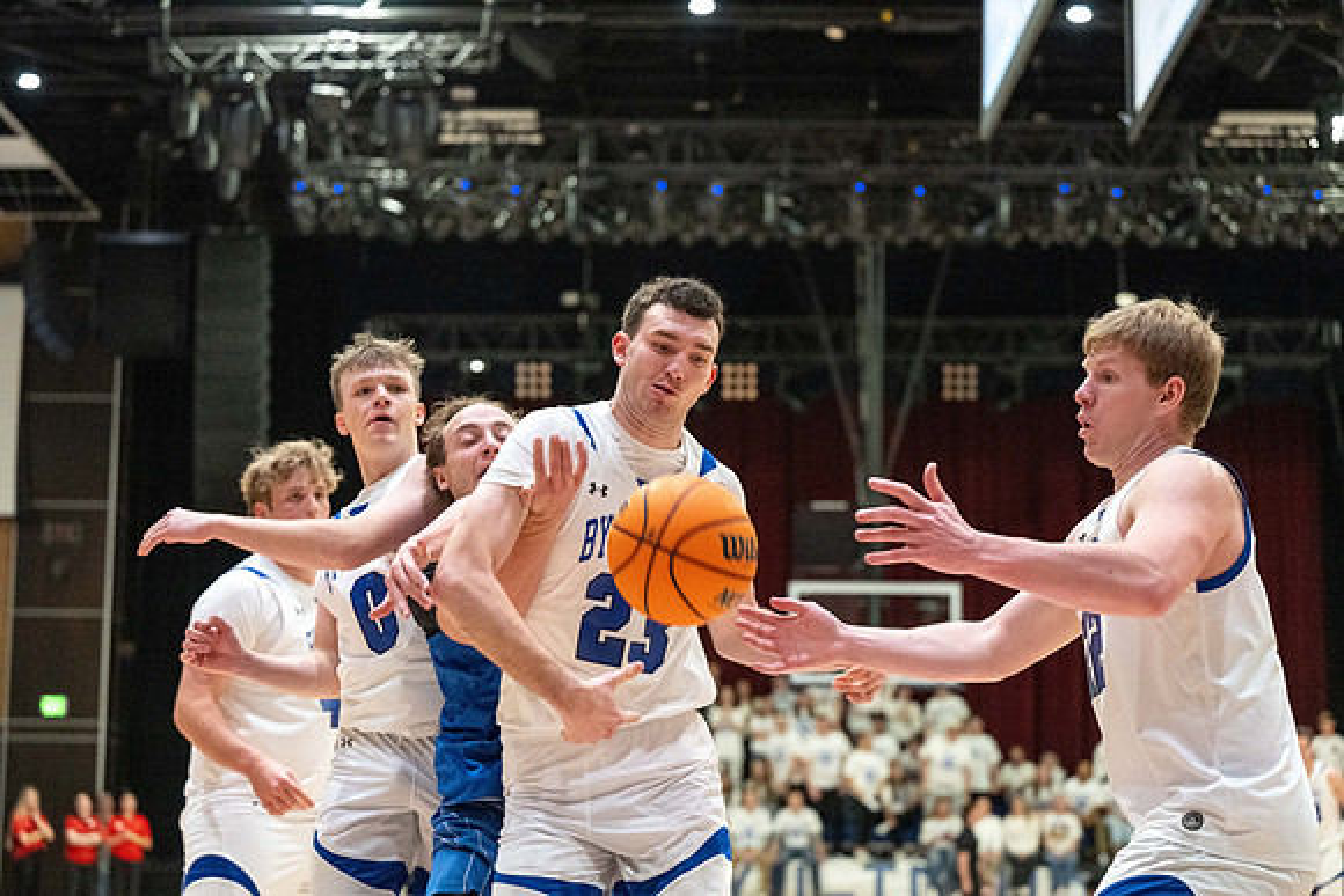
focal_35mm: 70
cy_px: 448
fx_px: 2614
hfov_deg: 28.8
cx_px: 672
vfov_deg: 19.5
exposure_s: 1/500
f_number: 3.2
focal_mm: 70
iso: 6400
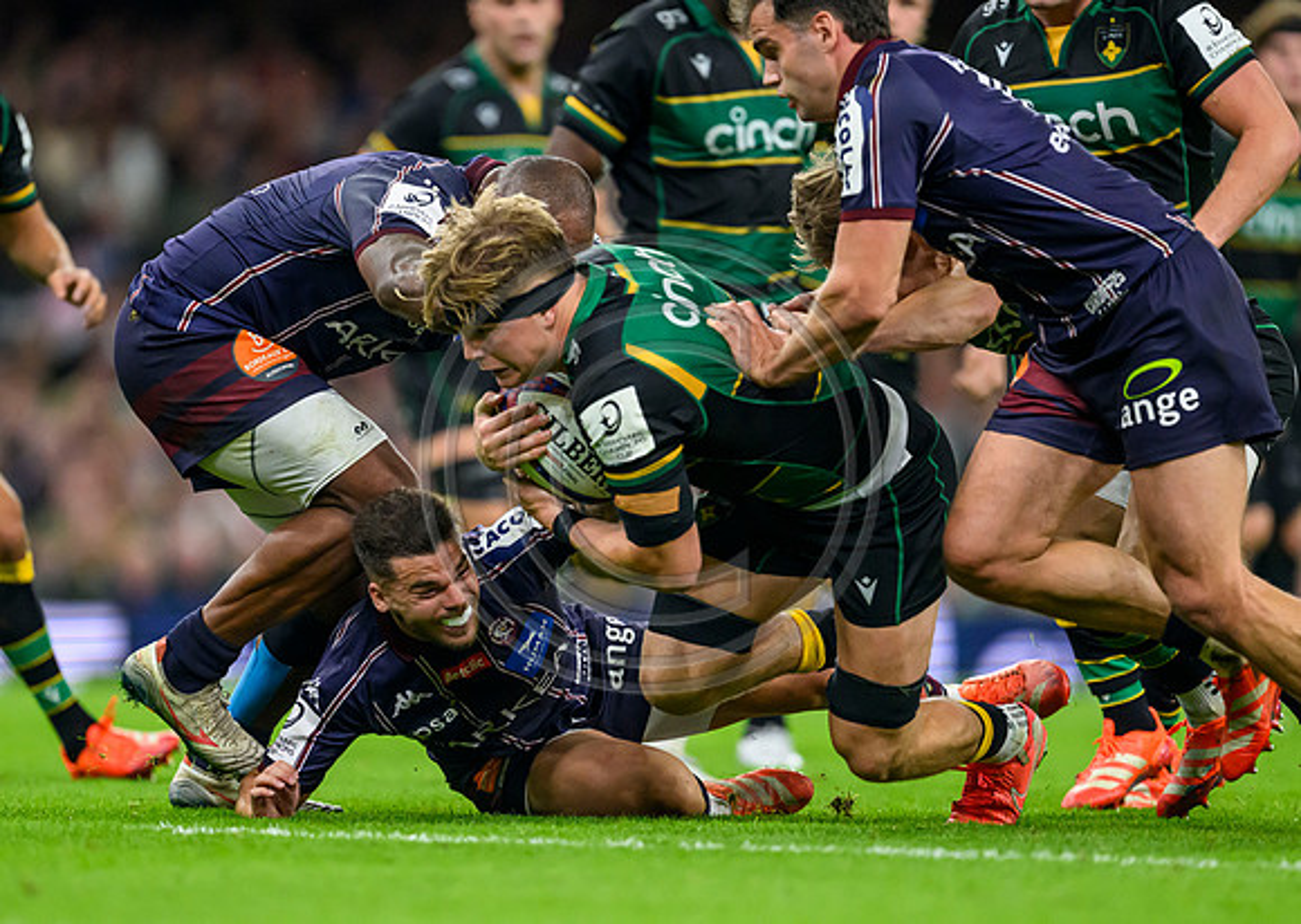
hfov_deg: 4.1
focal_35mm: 494
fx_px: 18201
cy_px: 530
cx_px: 596
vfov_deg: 2.9
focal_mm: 400
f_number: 3.2
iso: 5000
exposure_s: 1/3200
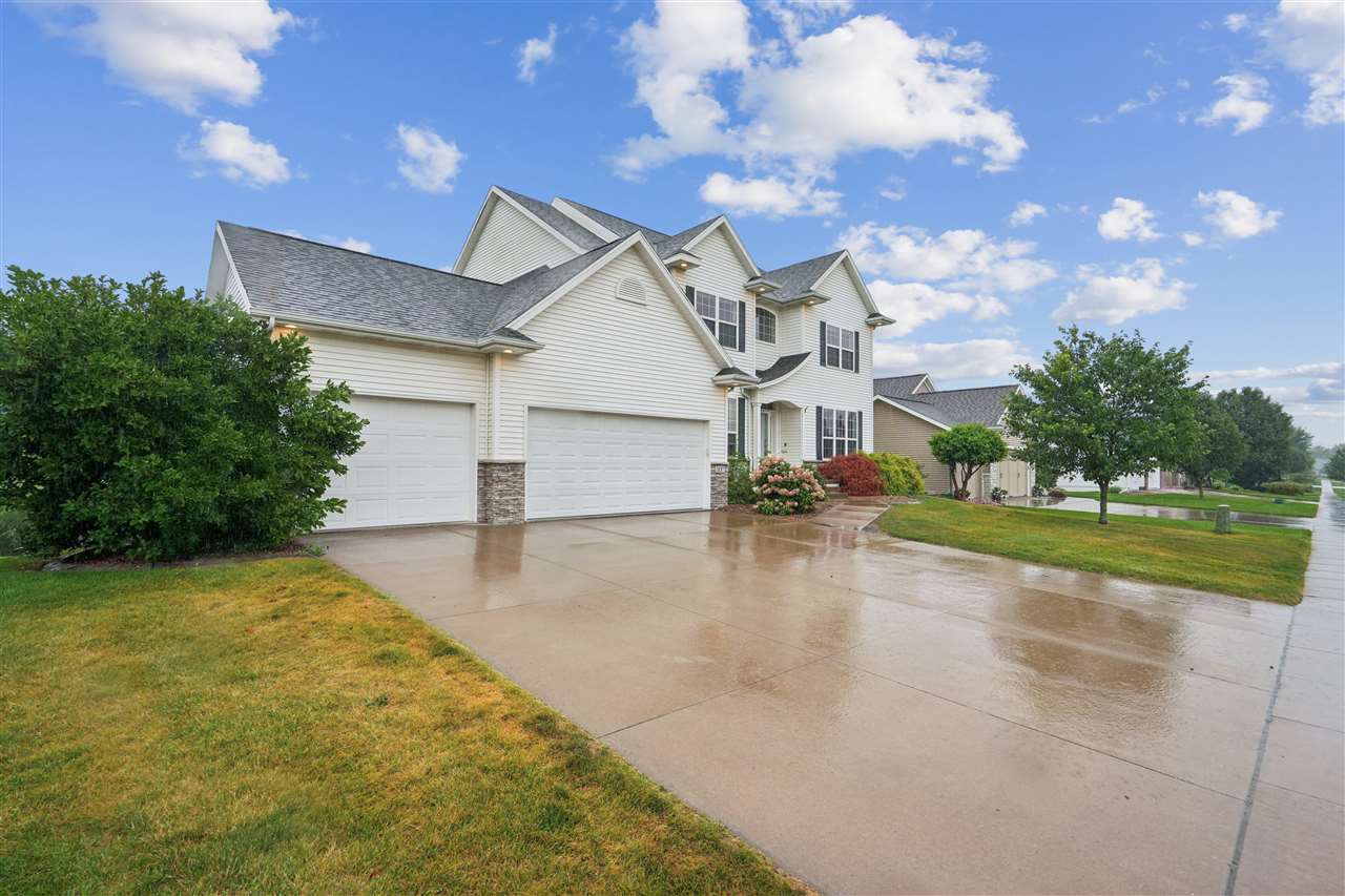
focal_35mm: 16
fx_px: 598
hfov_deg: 96.7
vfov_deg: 73.7
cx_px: 672
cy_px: 448
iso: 400
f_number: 10
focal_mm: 16
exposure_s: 1/250
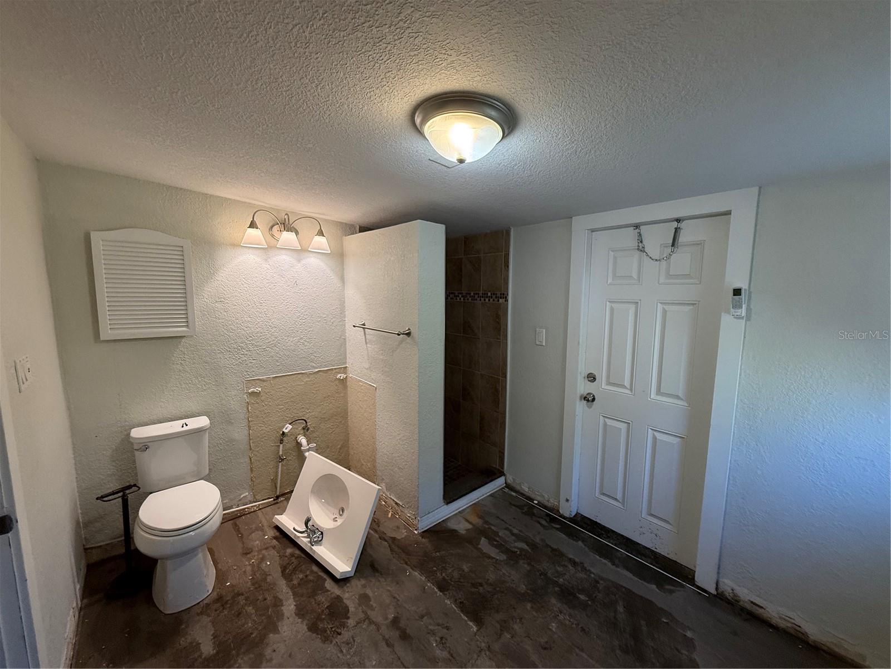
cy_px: 334
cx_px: 446
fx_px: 360
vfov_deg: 85.7
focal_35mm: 14
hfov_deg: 102.1
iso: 200
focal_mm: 2.22
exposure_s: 1/120
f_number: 2.2
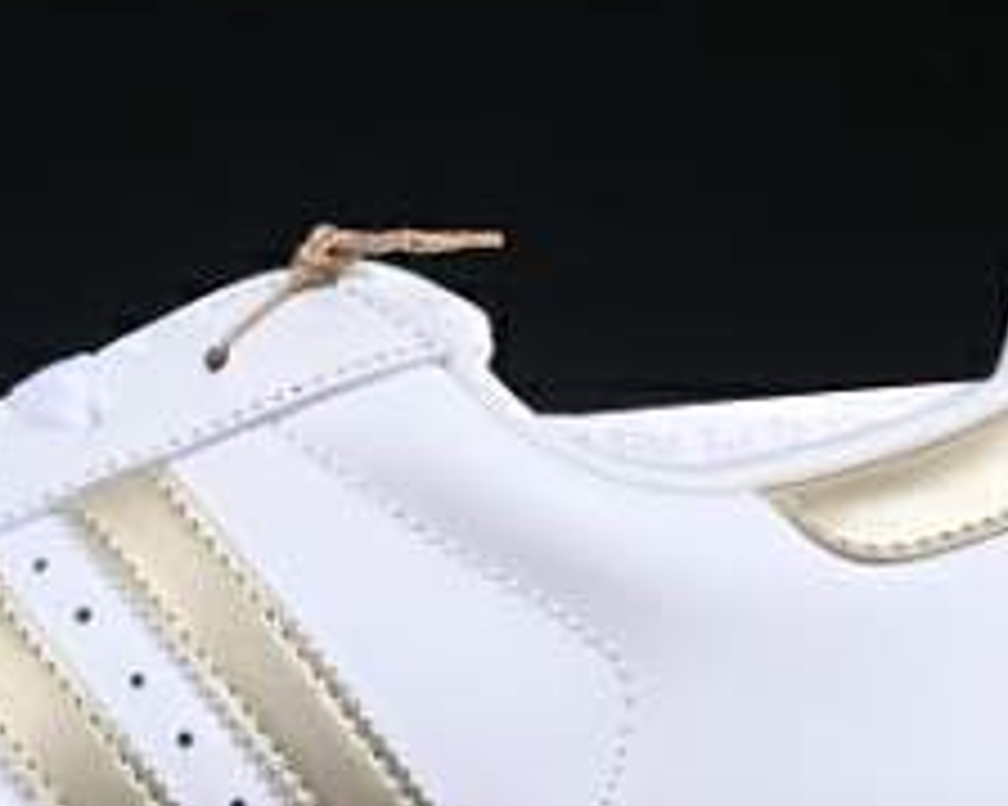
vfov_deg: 6.8
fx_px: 6829
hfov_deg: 8.4
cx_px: 180
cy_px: 459
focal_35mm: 229
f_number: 8
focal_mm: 50
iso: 160
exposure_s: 1/80
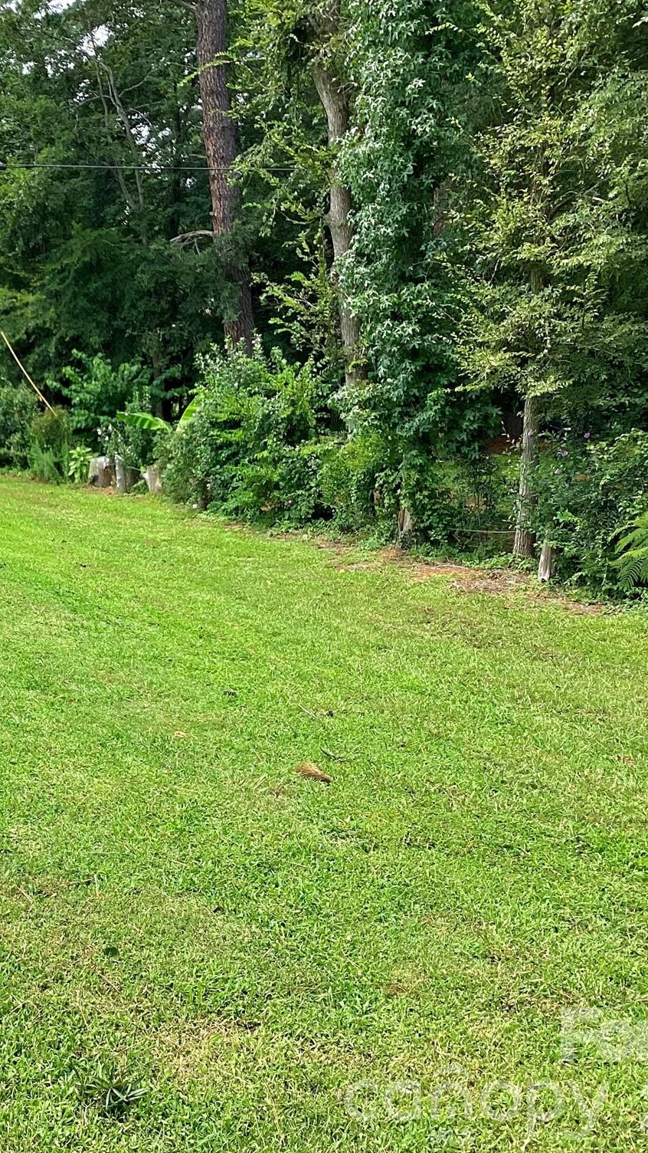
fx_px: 1405
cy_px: 570
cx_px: 21
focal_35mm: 46
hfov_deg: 24.9
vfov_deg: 44.6
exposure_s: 1/450
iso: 25
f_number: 2.4
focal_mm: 3.3
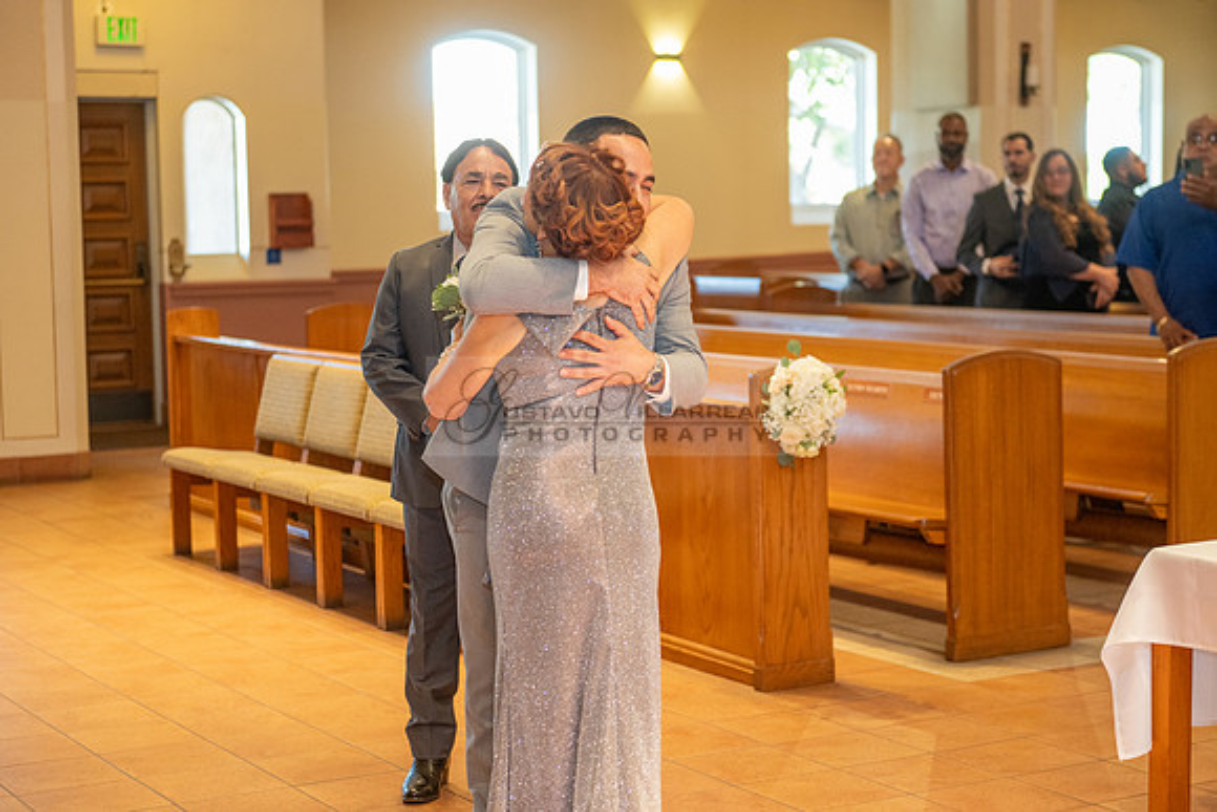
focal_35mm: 70
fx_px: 2367
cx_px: 608
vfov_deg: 19.5
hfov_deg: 28.8
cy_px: 406
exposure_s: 1/160
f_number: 2.8
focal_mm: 70
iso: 1600
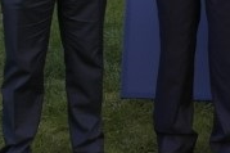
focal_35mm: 151
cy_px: -180
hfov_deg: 12.7
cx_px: 378
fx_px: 964
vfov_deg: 8.5
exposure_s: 1/80
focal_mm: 20
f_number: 3.5
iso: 100
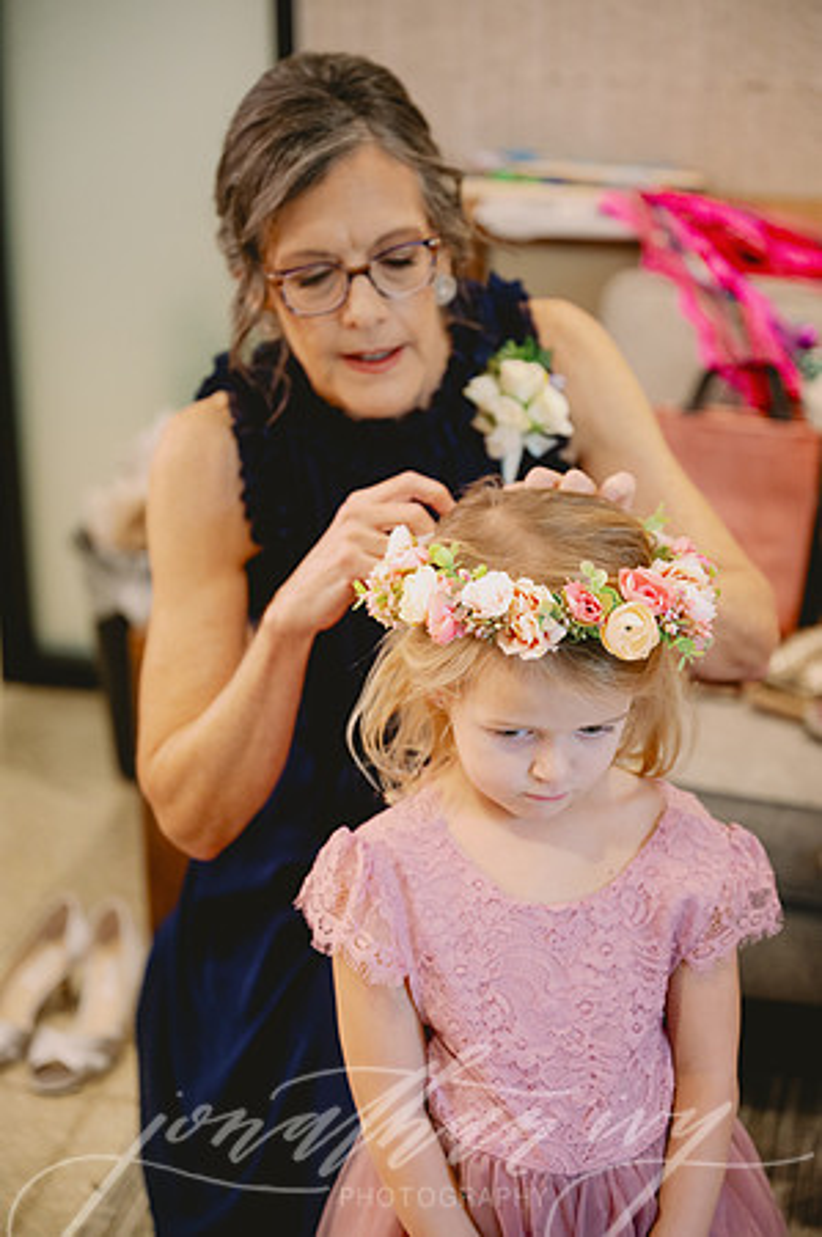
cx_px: 411
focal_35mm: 70
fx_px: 2403
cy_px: 618
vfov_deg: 28.9
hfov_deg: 19.4
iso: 1600
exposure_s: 1/250
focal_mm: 70
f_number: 2.8
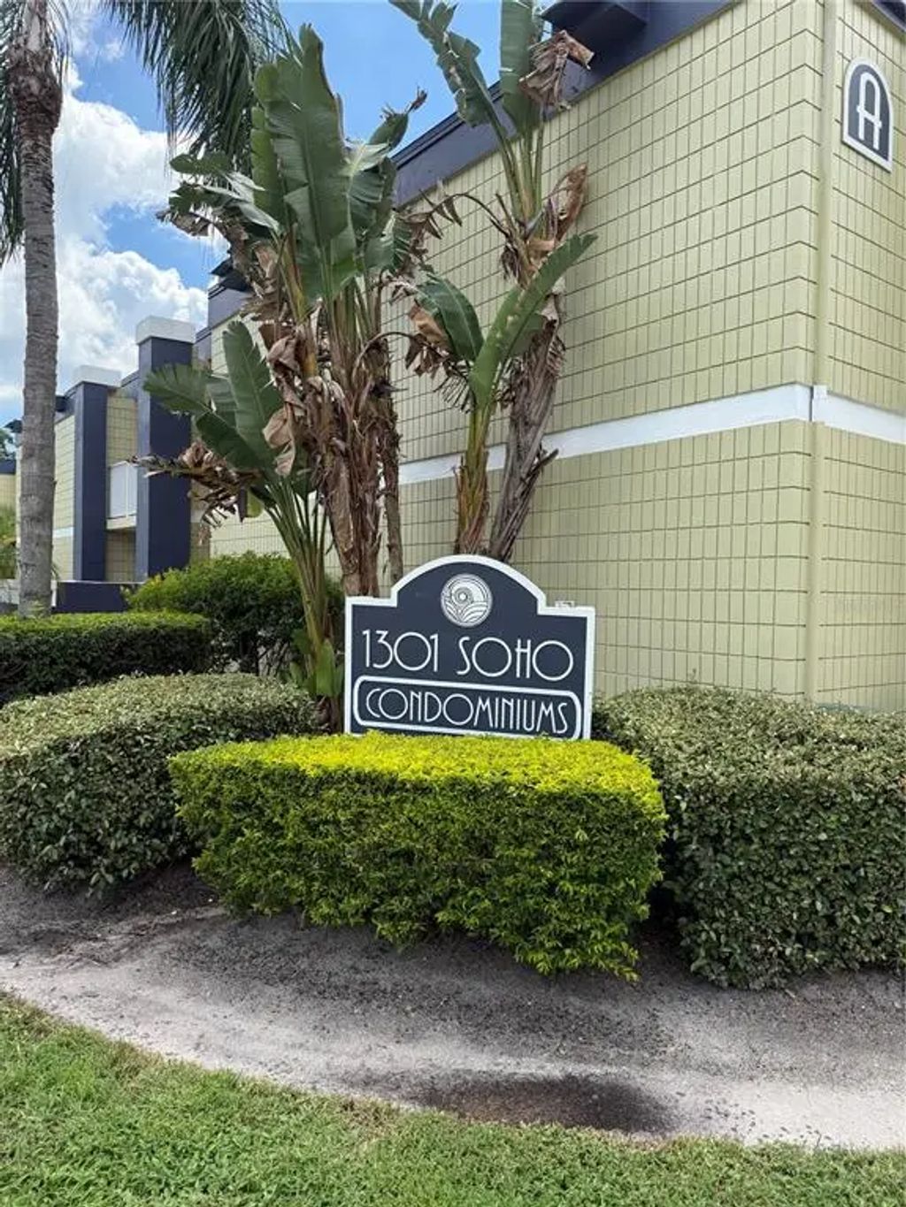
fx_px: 837
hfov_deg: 56.8
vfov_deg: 71.6
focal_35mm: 24
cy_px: 604
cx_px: 453
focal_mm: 6.76
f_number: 1.78
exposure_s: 1/2370
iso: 100
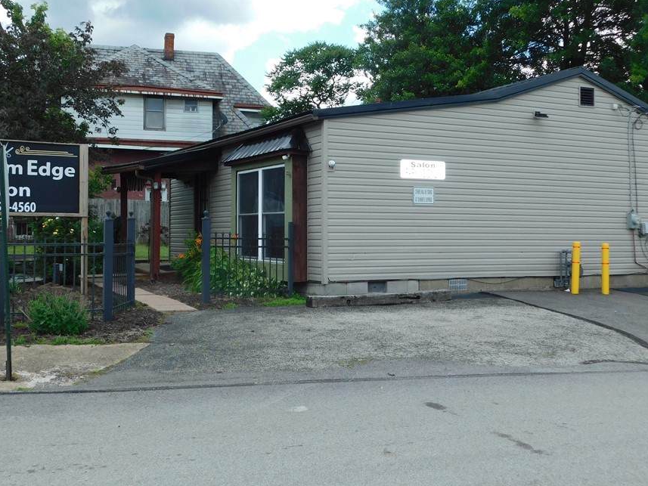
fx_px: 805
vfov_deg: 33.6
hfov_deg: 43.8
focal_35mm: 43
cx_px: 324
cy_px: 215
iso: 125
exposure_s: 1/640
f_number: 3.5
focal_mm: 6.3
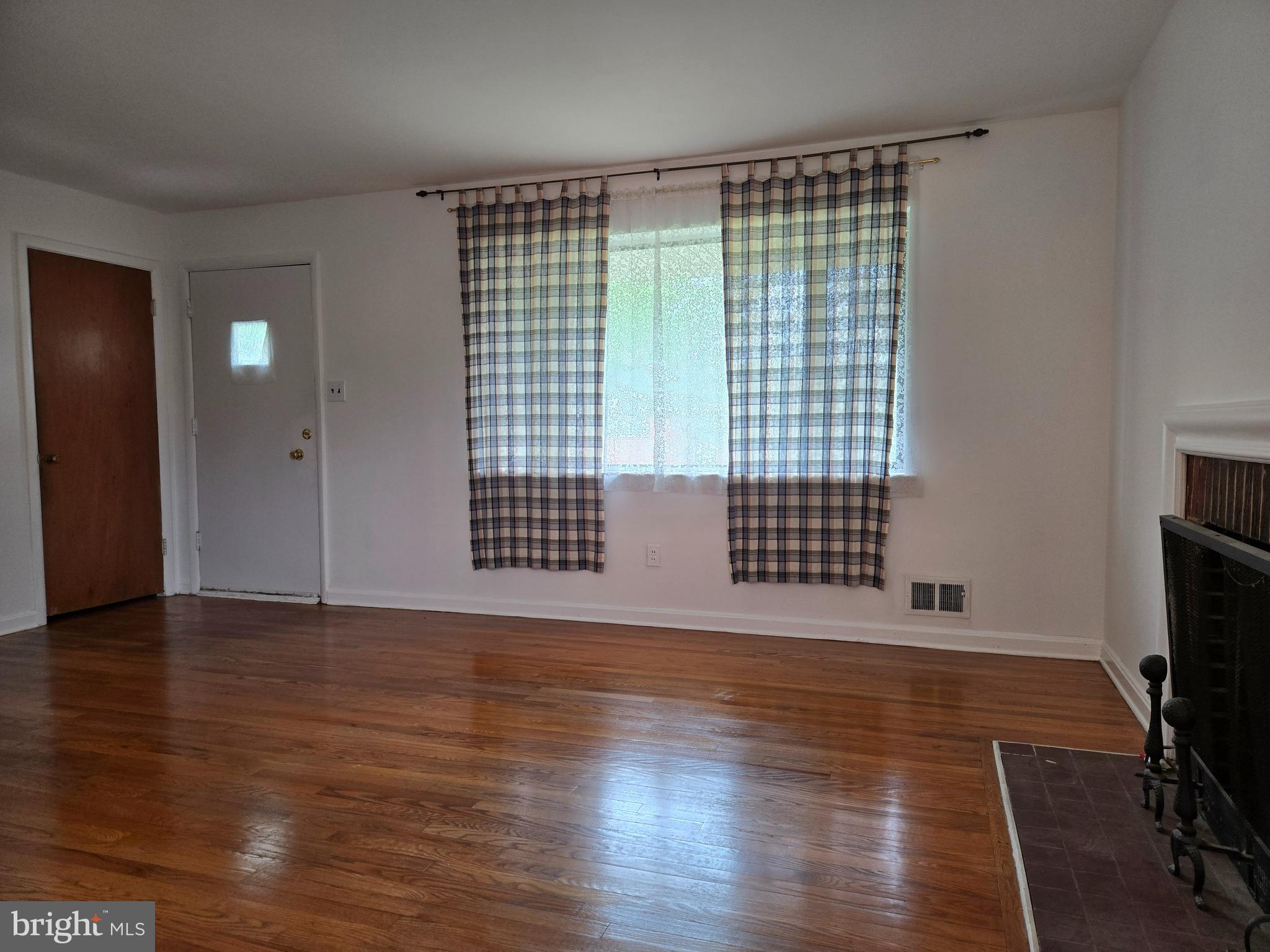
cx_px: 635
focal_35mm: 23
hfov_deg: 73.9
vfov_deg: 58.9
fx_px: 844
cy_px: 476
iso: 100
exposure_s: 1/120
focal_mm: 5.4
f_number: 1.8
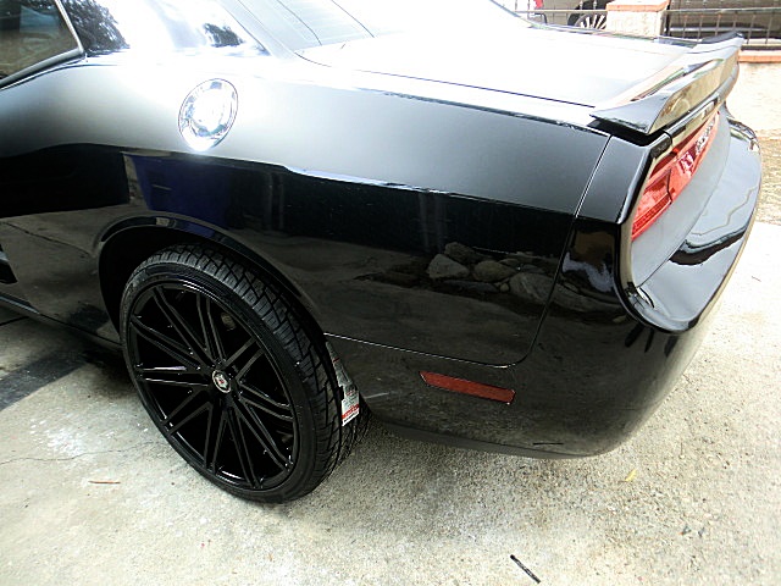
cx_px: 390
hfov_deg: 67.3
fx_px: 587
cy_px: 293
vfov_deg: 53.1
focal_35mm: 26
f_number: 2.6
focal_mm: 4.65
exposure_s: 1/80
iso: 64
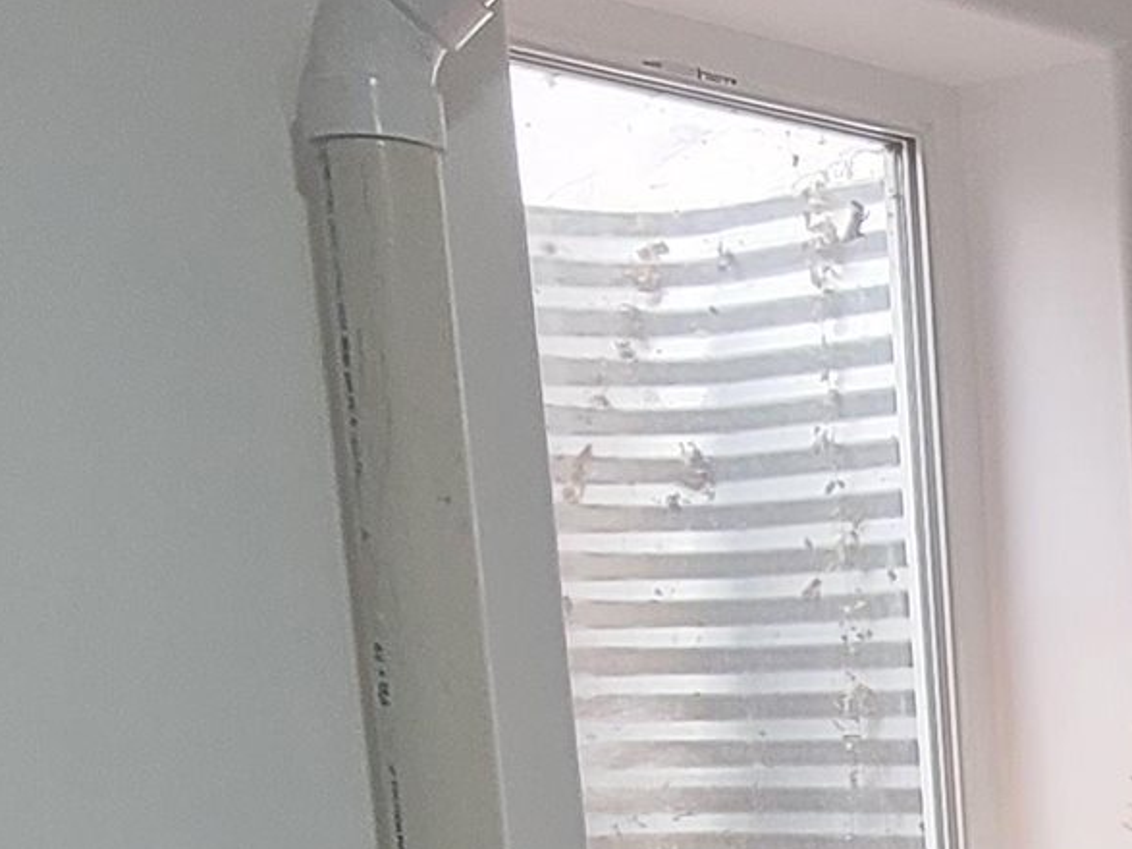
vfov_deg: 19.6
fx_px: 2223
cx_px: 1610
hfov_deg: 23.8
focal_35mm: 68
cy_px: 1152
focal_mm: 2.2
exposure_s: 1/60
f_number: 2.2
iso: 320
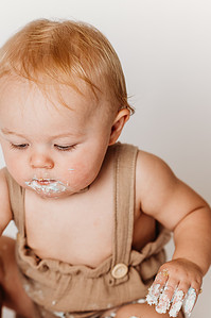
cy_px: 221
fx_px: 1127
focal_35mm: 128
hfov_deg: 10.7
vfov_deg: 16.0
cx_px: 57
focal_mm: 85
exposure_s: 1/200
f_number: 2.8
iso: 100
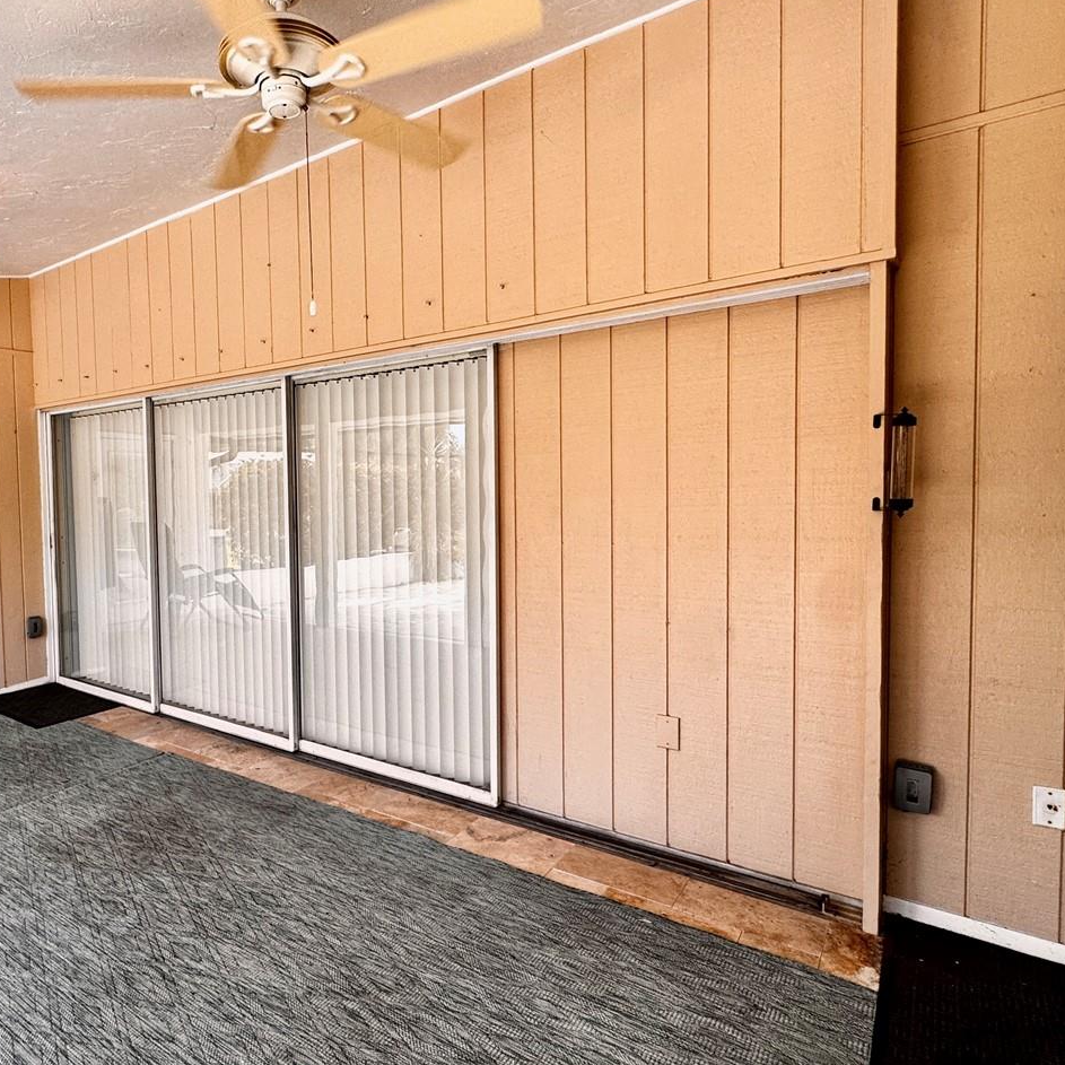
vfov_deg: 72.1
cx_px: 347
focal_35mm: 21
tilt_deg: -4.0
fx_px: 731
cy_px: 524
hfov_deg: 69.9
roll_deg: +1.0
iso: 100
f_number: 2.2
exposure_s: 1/120
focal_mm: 2.22
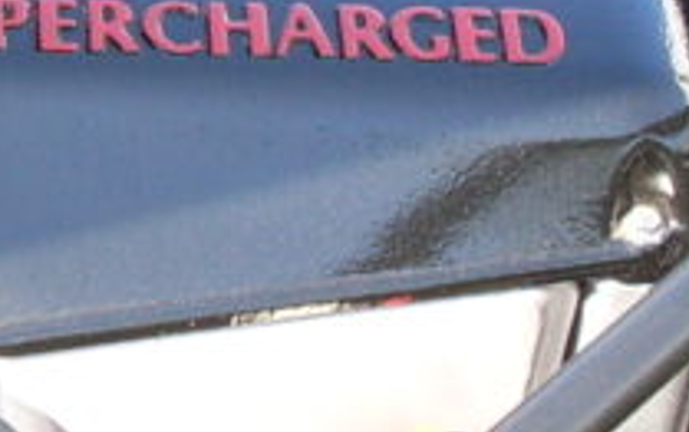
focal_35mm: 197
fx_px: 3702
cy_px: -43
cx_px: -376
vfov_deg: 6.6
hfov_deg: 10.2
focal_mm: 6.3
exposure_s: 1/180
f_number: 2.8
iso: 80
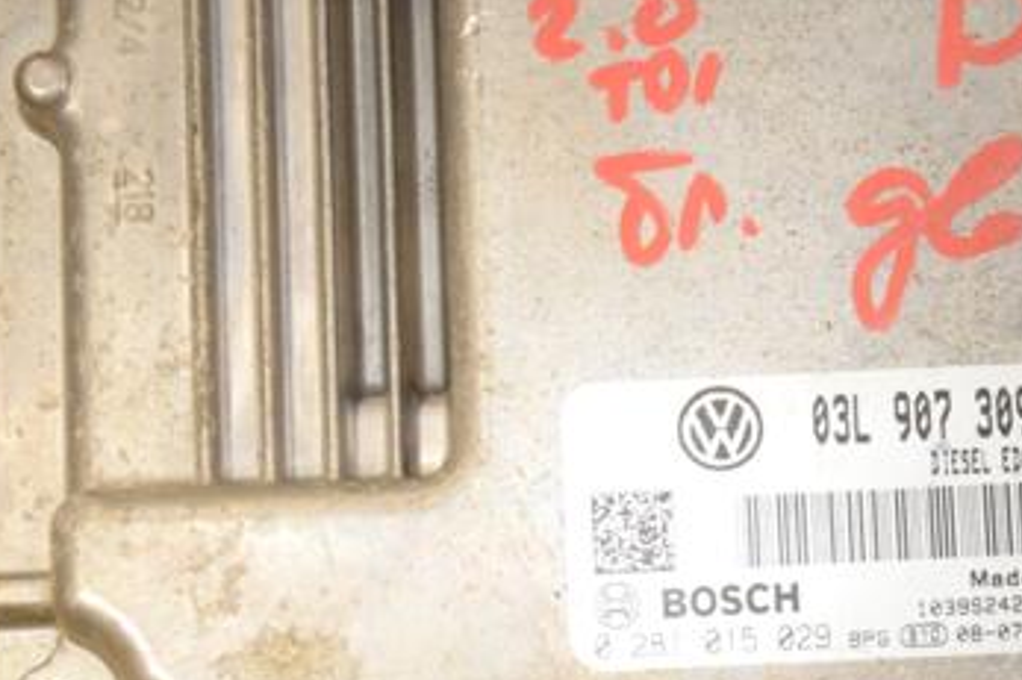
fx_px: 3093
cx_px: 751
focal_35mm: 109
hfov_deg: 18.7
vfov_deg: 12.5
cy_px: 533
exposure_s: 1/200
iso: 800
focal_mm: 42
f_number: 5.6
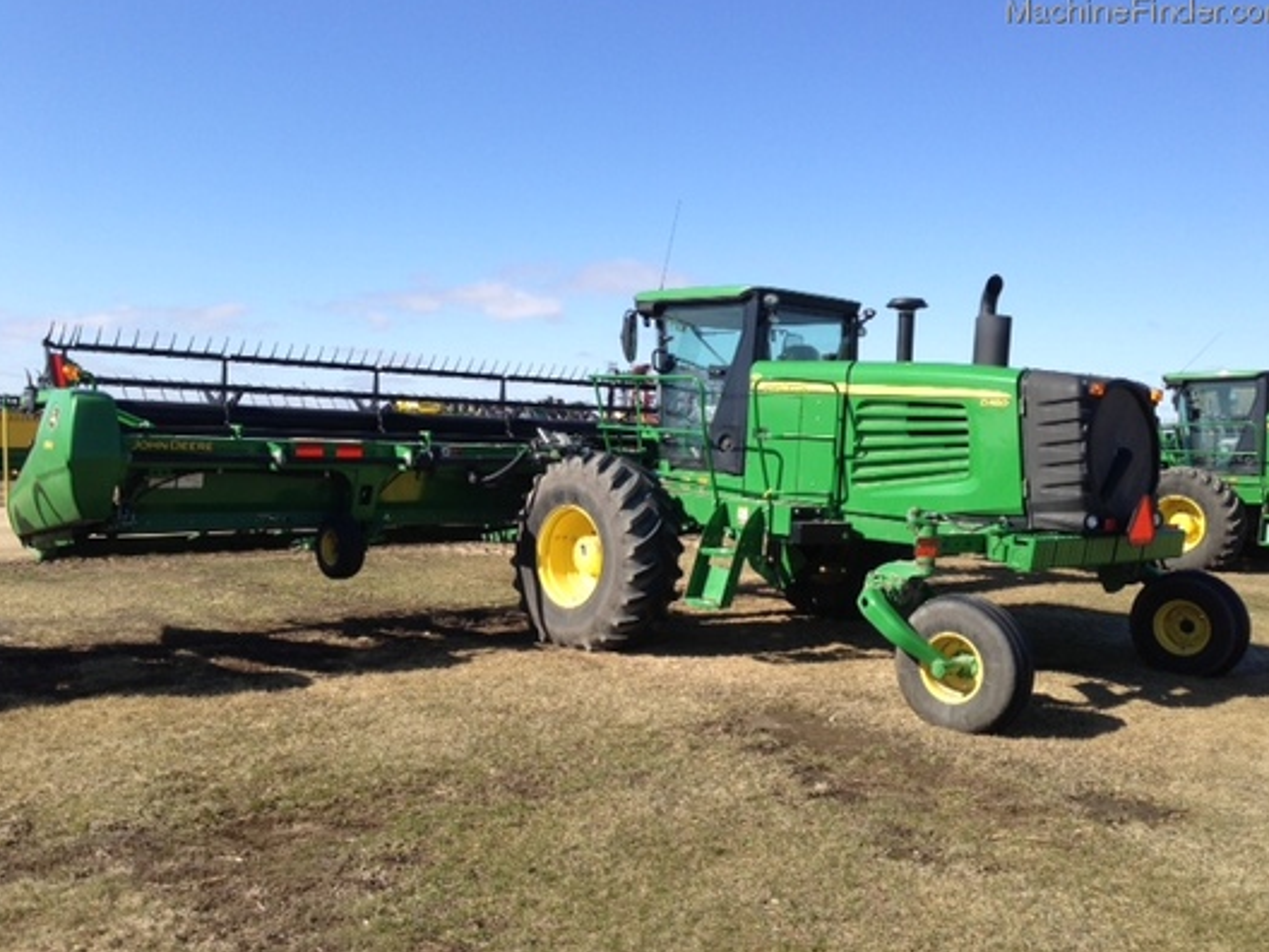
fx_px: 1246
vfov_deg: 41.8
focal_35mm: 34
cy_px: 466
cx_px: 637
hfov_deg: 54.0
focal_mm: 4.13
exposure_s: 1/1043
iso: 50
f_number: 2.4
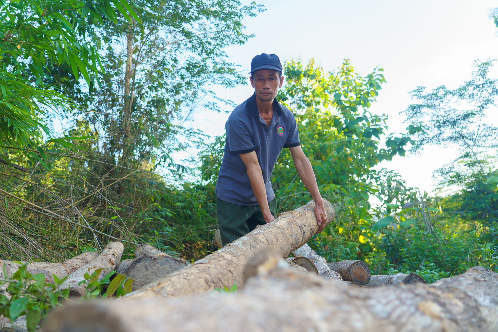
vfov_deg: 43.6
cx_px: 249
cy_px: 166
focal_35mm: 30
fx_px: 415
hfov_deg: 61.9
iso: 200
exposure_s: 1/125
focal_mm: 30
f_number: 4
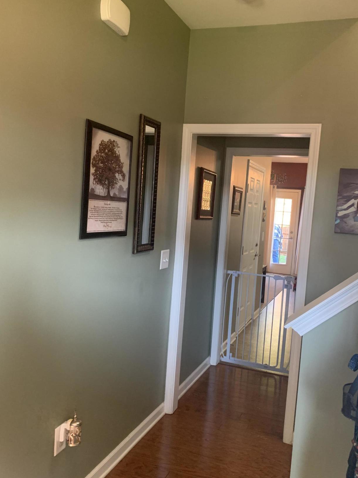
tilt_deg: -2.5
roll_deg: -4.4
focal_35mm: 32
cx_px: 192
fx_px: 441
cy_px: 243
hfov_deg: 44.1
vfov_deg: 56.8
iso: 250
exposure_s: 1/60
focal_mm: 4.25
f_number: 1.8
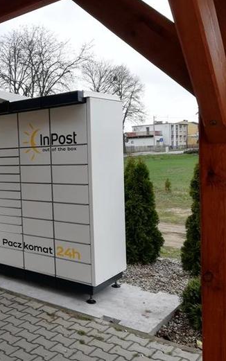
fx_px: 364
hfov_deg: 32.4
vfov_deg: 52.7
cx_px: 15
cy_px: 180
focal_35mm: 37
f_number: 2.2
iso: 50
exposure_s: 1/293
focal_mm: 3.81
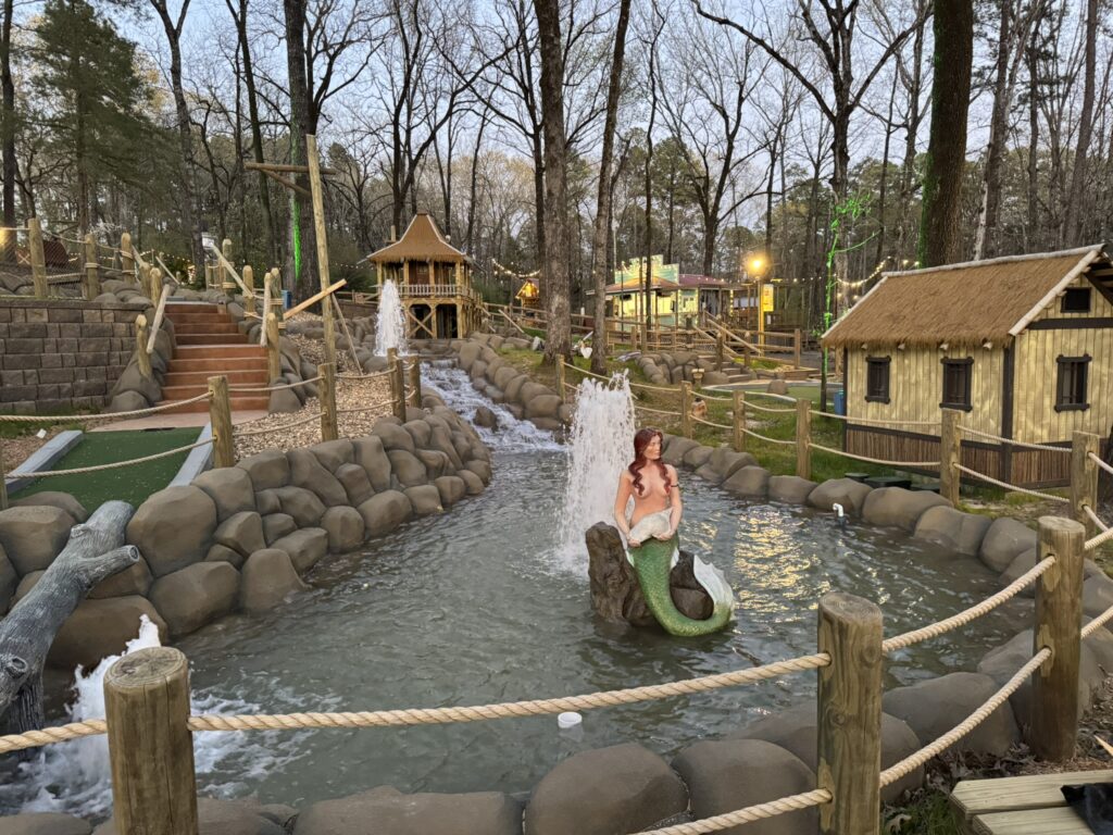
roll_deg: +1.4
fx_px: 772
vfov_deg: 56.8
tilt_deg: -6.9
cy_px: 418
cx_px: 556
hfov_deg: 71.6
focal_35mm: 24
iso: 800
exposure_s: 1/60
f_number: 1.78
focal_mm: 6.76
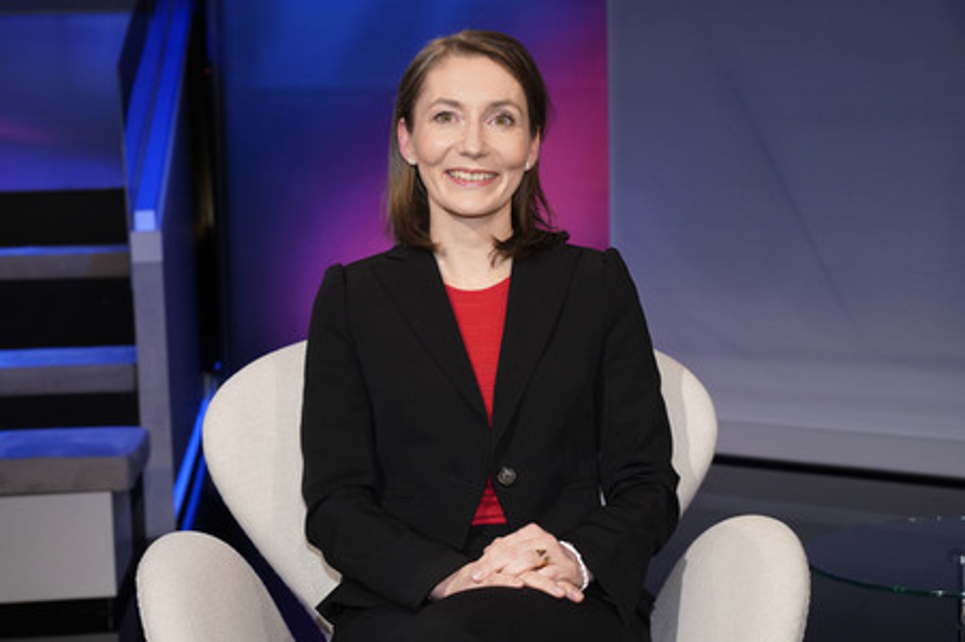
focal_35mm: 51
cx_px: 482
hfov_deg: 38.9
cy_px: 321
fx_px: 1366
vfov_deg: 26.4
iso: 2000
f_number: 5.6
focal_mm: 51
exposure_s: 1/125
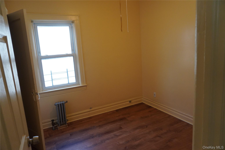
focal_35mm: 24
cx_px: 112
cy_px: 75
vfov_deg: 53.1
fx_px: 150
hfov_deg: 73.7
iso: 1250
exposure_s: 1/160
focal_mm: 16
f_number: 4
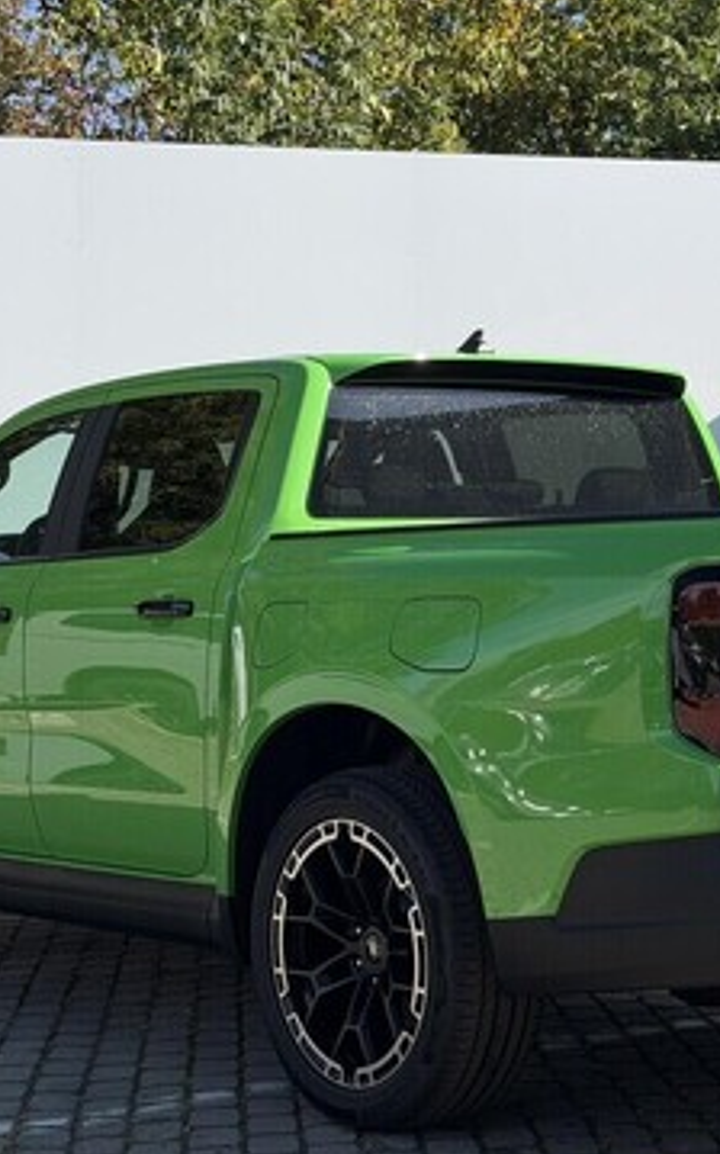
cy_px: 564
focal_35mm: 78
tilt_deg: +0.8
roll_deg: -0.5
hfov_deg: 16.7
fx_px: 2452
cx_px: 492
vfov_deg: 26.5
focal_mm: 6.76
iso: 64
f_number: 1.78
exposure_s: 1/3226
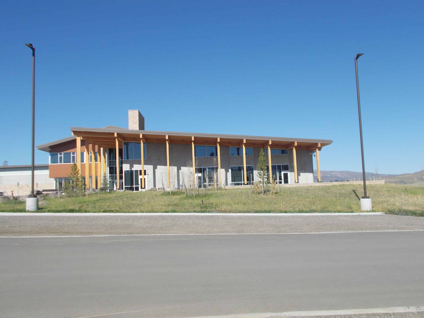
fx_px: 416
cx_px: 212
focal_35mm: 34
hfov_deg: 54.0
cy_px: 159
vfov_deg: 41.8
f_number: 9.2
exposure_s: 1/125
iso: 80
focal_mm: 6
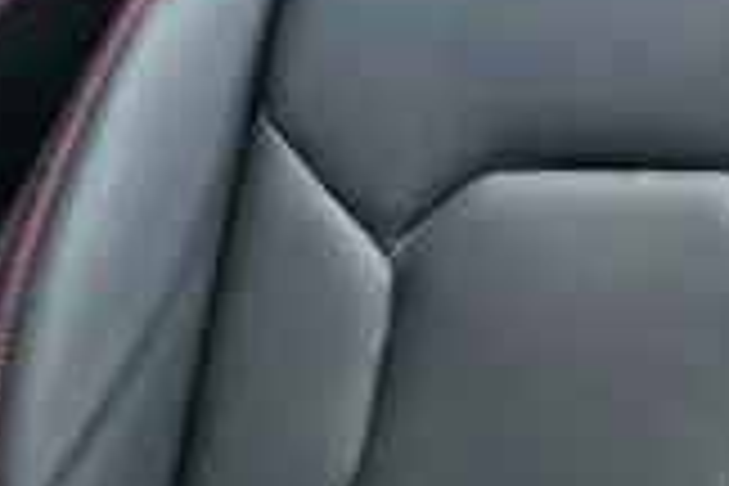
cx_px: 1404
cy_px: -302
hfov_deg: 14.7
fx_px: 2389
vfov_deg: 11.0
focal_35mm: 118
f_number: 1.7
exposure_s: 1/180
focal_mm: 6.3
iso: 200
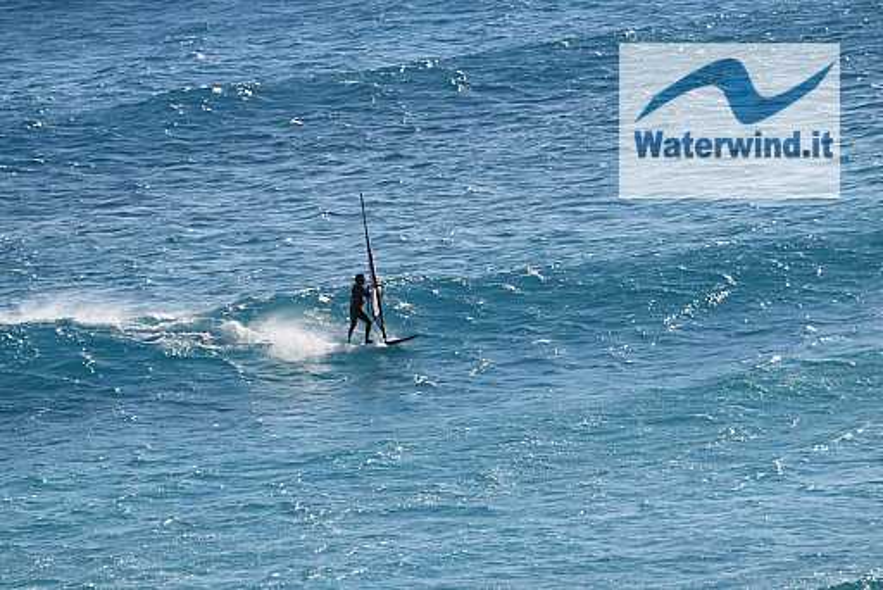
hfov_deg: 4.6
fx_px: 11043
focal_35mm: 450
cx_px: 442
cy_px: 295
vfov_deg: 3.1
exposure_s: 1/1000
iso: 200
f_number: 8
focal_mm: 300
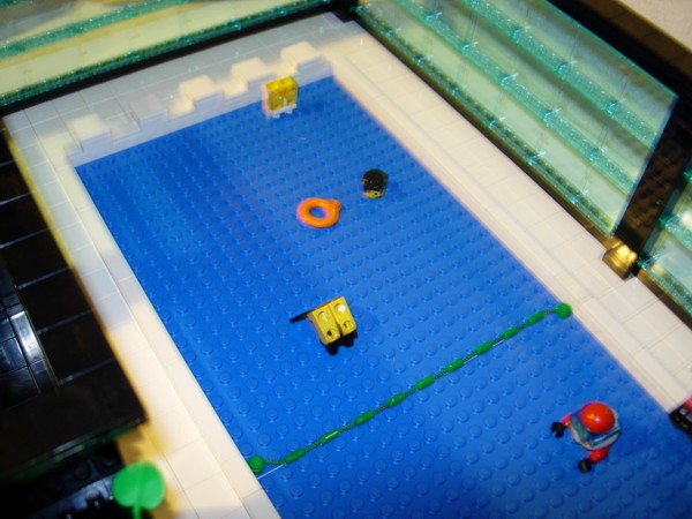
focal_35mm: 38
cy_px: 260
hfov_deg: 49.0
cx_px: 346
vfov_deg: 37.7
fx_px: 760
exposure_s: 1/2.9
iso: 79
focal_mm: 7.8
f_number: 2.8
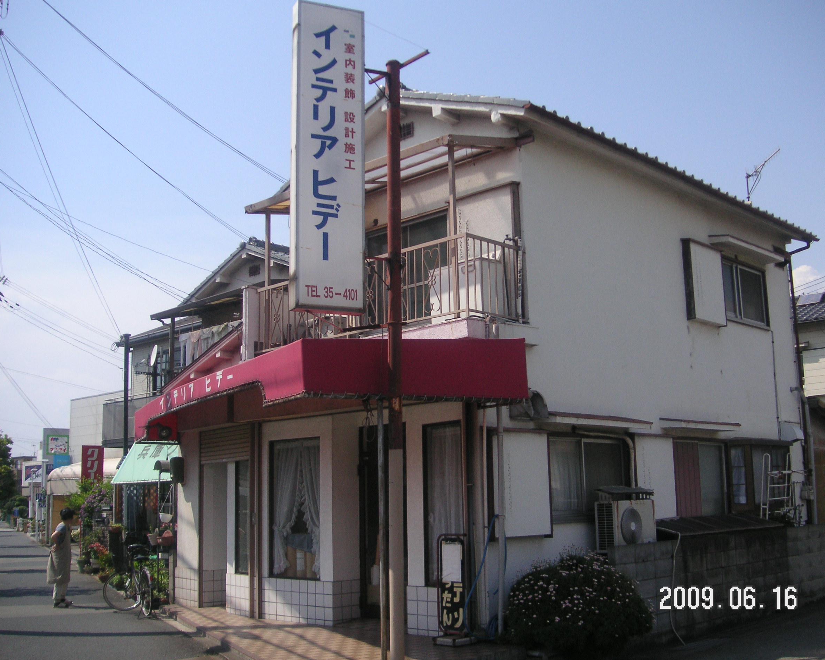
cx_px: 426
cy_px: 329
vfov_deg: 38.2
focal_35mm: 39
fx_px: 952
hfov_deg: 46.8
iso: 50
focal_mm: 6.1
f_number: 6.7
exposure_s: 1/180
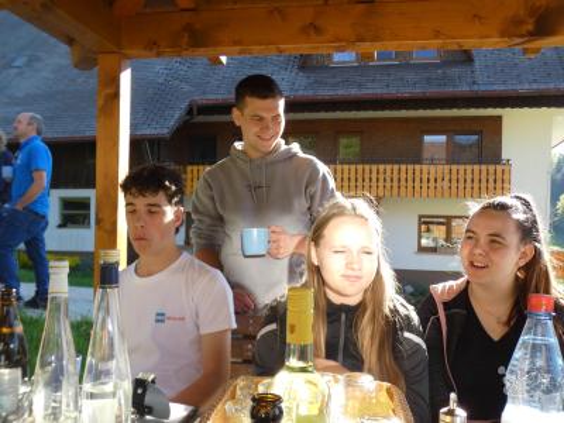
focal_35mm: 35
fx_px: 570
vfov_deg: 40.7
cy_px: 212
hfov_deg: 52.6
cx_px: 282
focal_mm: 6.2
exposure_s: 1/125
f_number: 3.4
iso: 80
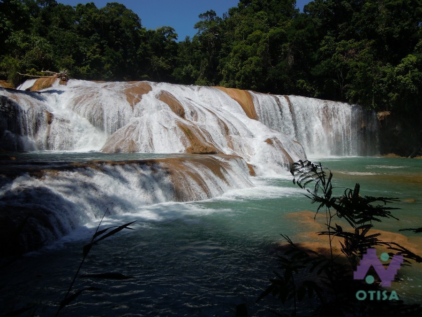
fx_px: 366
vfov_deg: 46.8
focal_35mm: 30
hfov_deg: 60.0
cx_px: 211
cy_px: 158
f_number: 7
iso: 100
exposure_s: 1/500
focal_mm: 5.4
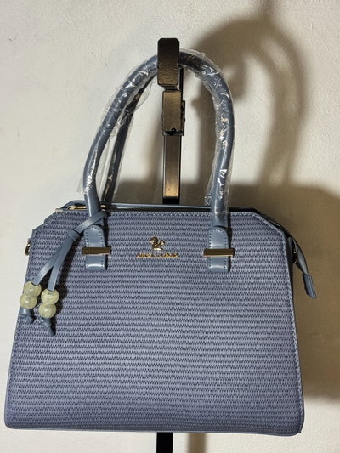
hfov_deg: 30.3
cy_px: 226
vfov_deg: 39.6
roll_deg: -0.6
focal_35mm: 48
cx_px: 170
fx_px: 628
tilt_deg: -8.4
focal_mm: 6.76
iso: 50
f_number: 1.78
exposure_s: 1/50
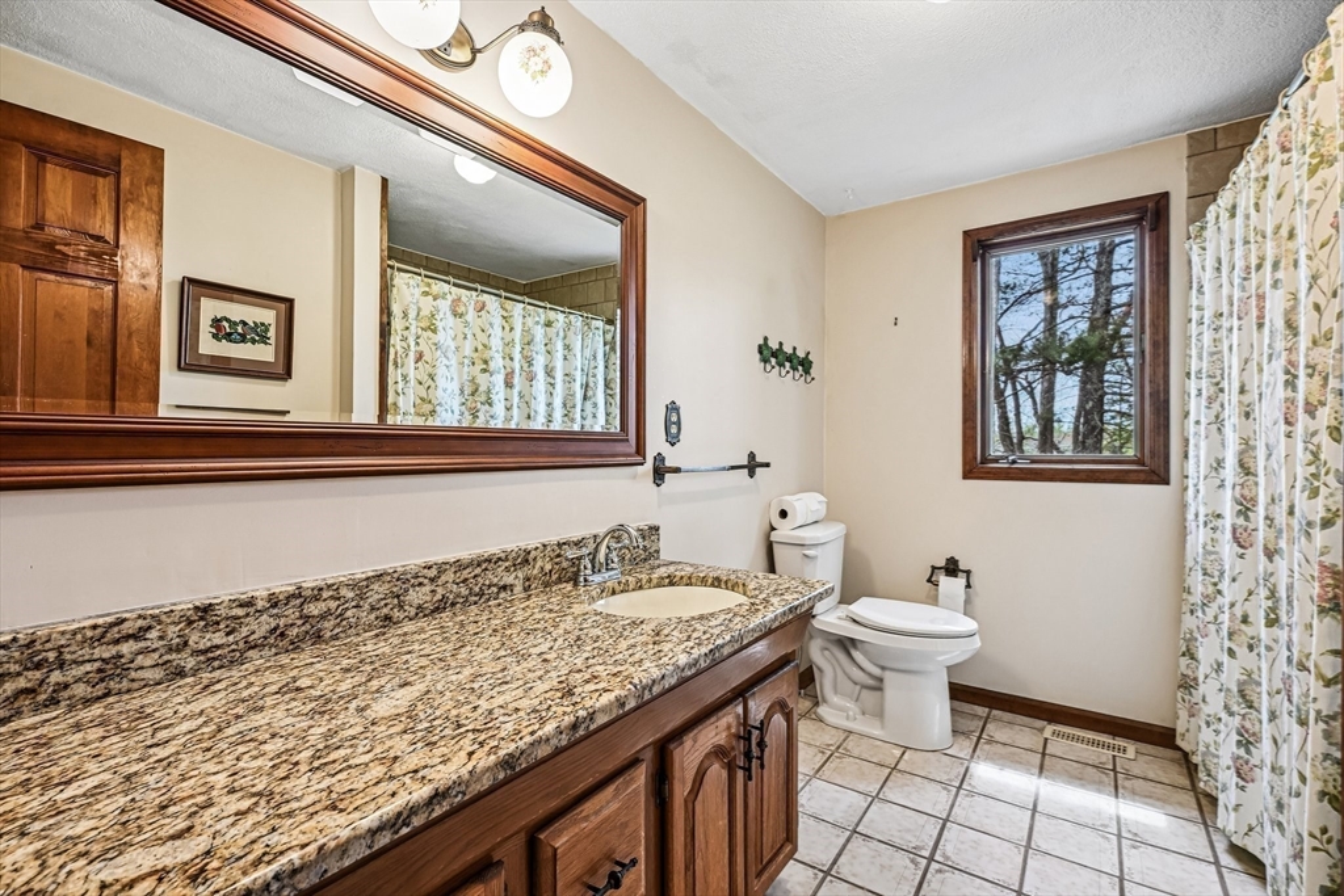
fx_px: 597
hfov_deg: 96.7
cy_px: 448
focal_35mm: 16
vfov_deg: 73.8
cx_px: 672
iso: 400
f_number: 8
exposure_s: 1/15
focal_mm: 16
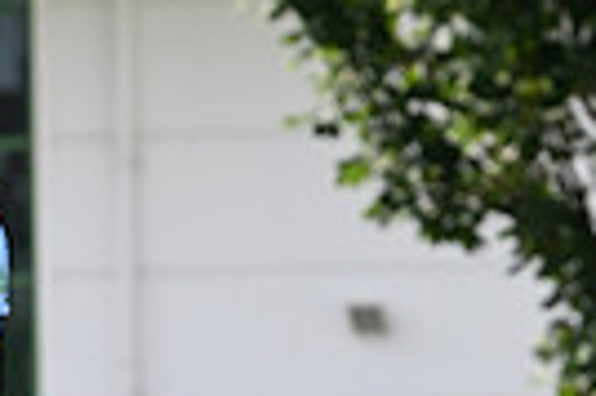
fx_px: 14320
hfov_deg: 2.4
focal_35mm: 866
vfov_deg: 1.6
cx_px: -44
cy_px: 825
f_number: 5
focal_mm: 200
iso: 500
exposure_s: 1/2000
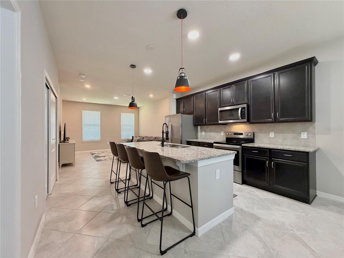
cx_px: 172
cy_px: 129
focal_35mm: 14
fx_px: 139
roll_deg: -0.2
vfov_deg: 85.7
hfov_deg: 102.1
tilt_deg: +0.5
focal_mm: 2.22
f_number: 2.2
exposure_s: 1/60
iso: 500
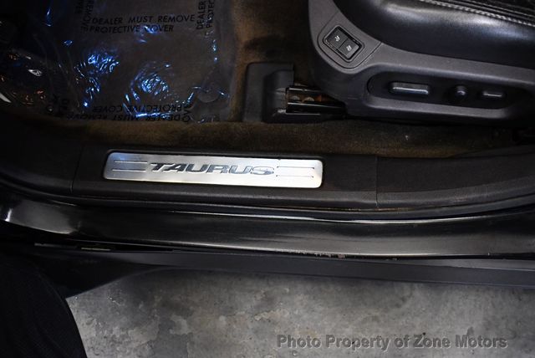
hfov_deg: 53.1
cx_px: 268
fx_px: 535
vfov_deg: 36.9
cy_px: 179
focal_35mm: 36
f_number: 3.5
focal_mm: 18
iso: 3200
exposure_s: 1/125
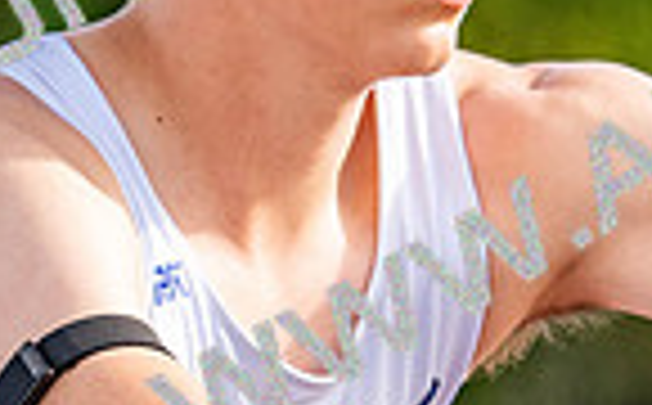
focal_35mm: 2452
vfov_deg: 0.5
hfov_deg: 0.9
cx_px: 701
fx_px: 43486
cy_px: 464
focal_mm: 400
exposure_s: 1/2500
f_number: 4.5
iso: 900
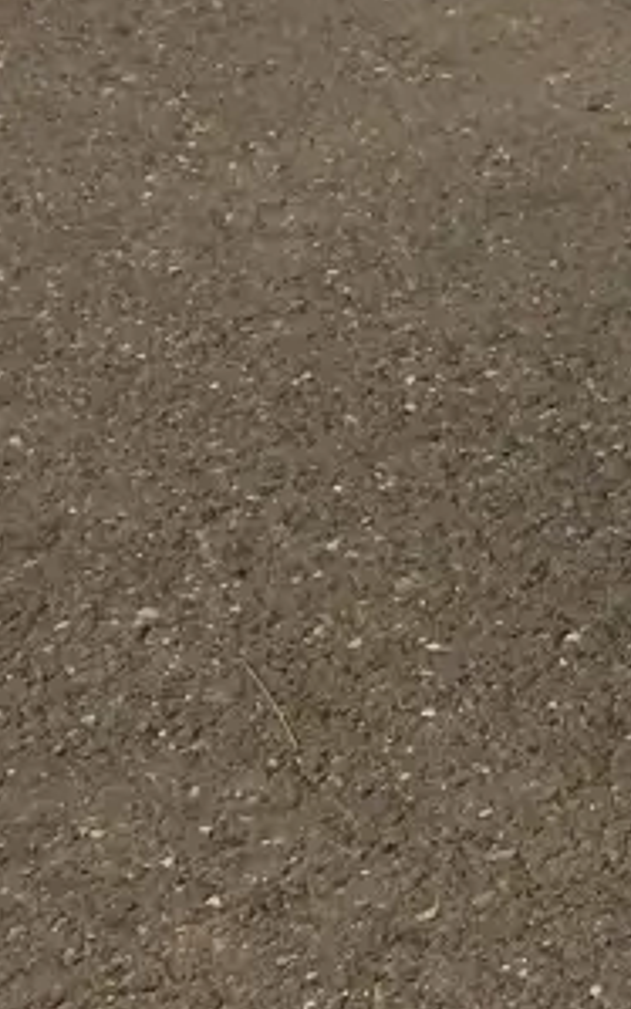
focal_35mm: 148
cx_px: 2413
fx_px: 4070
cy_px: -307
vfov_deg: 13.6
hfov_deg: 7.0
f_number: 2.2
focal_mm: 4.15
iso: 25
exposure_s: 1/2481
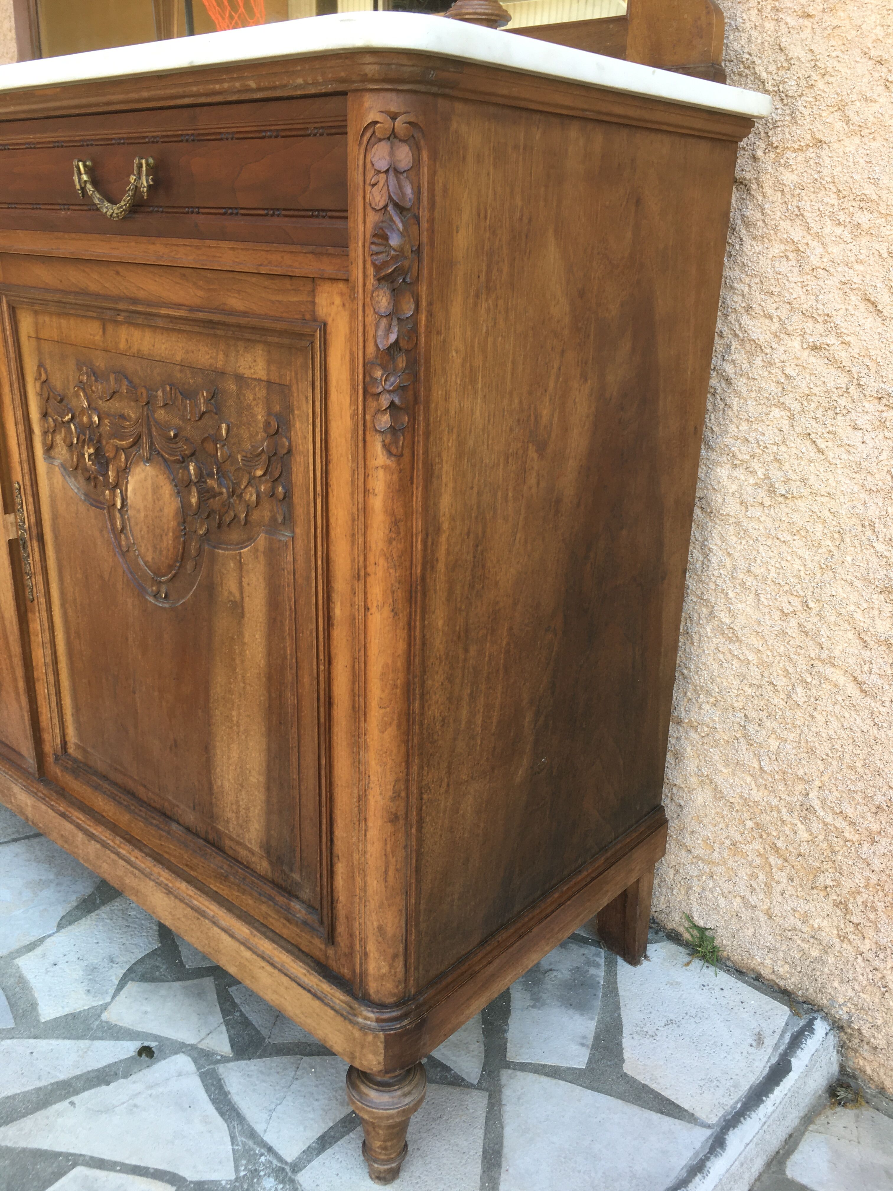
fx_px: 997
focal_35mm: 29
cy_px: 596
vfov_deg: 61.7
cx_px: 446
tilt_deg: -19.9
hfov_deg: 48.2
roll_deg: -2.0
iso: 25
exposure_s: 1/50
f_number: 2.2
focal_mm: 4.15
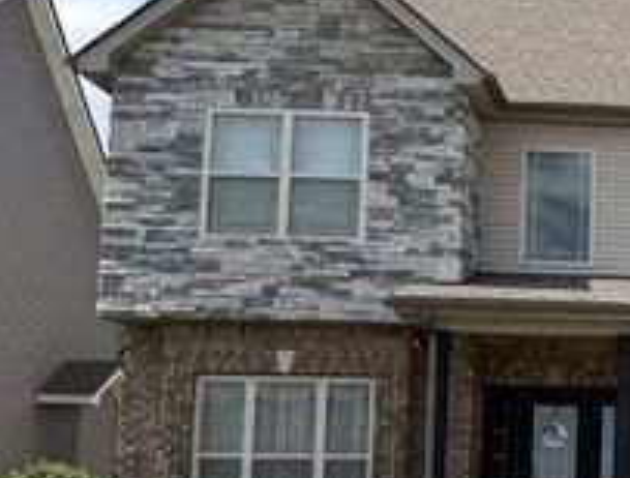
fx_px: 1078
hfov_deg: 28.1
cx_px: 773
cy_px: 317
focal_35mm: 59
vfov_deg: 24.9
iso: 80
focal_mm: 6.76
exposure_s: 1/4167
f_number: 1.78
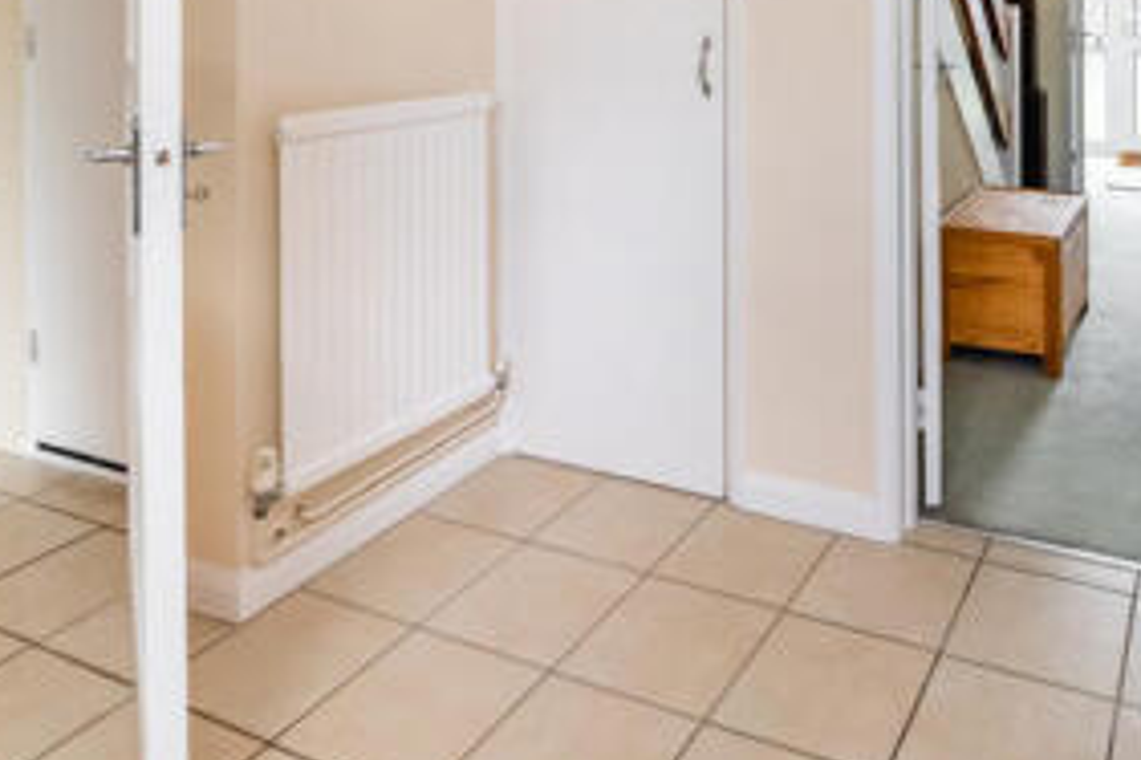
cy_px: 14
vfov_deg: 41.0
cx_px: 786
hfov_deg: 63.4
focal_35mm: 28
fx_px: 887
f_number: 8
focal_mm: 12
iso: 800
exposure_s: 1/6
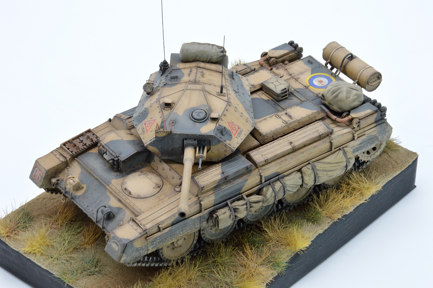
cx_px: 216
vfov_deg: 8.7
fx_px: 1893
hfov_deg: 13.1
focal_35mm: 158
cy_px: 144
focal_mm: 105
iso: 800
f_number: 18
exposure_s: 1/20
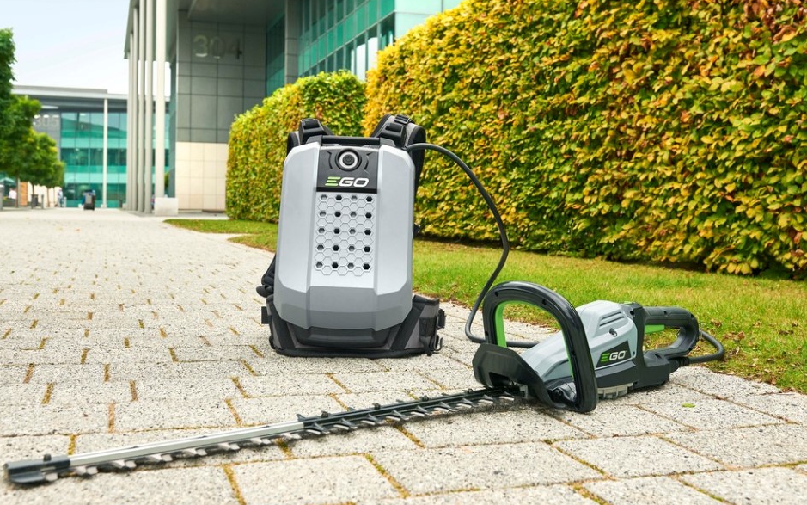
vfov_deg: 31.9
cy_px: 207
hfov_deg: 49.3
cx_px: 410
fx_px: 880
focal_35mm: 40
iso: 400
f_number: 7.1
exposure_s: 1/160
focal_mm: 32
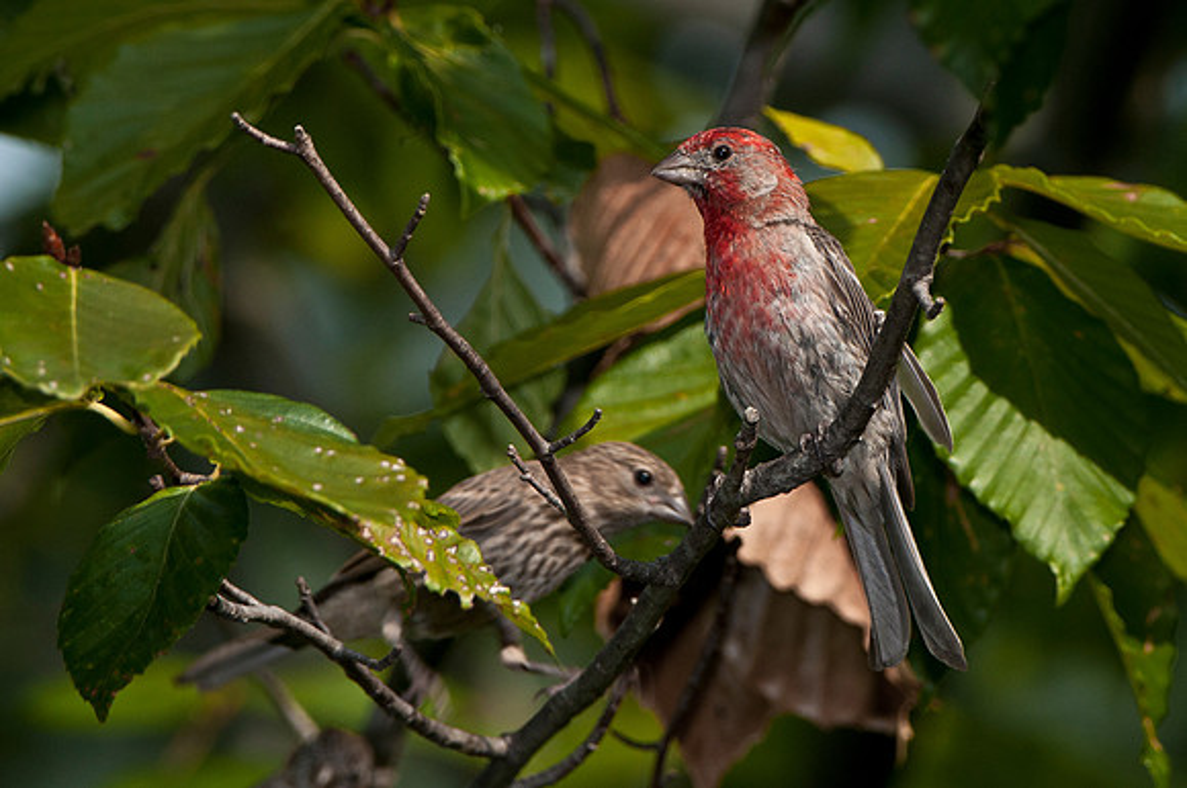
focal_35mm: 600
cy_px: 394
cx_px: 594
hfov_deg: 3.4
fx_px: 19756
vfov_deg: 2.3
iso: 400
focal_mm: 400
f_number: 11
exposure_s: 1/320
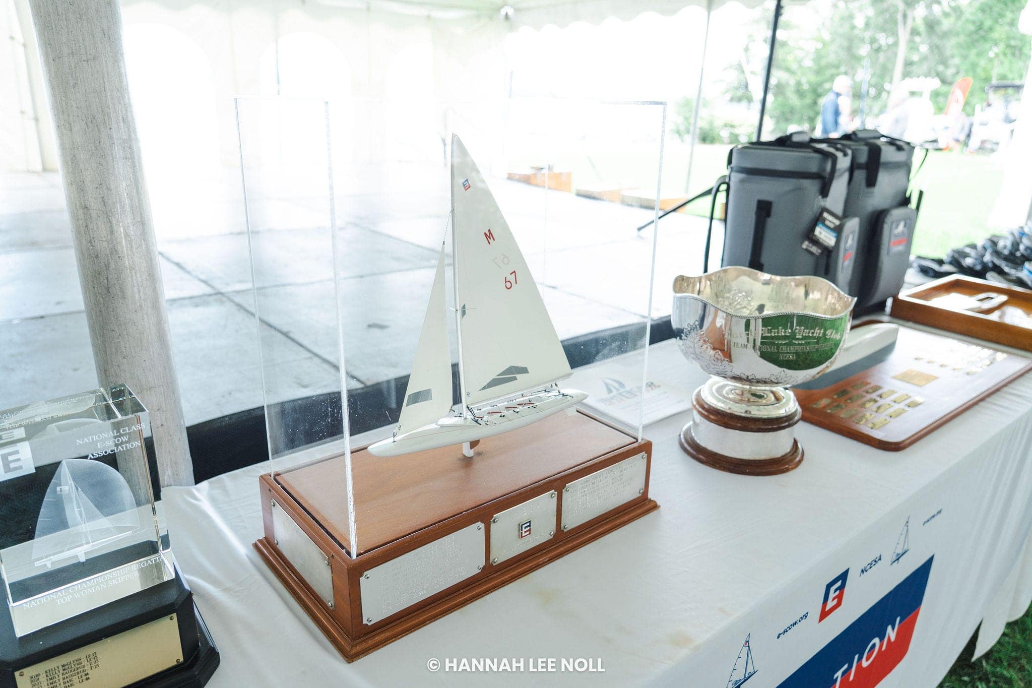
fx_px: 717
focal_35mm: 25
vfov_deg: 51.3
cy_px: 344
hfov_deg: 71.5
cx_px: 516
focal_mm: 25
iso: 125
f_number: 4
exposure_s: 1/60
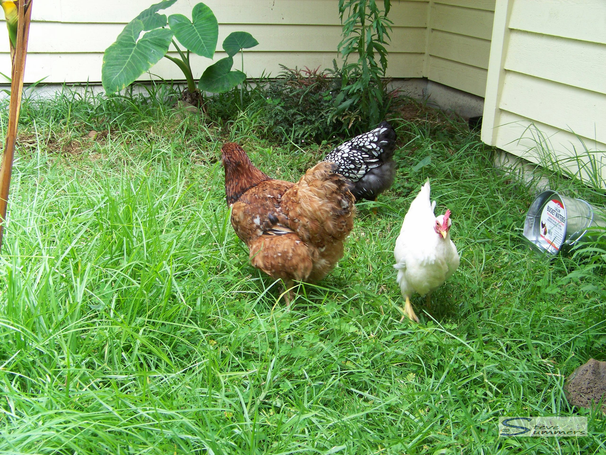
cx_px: 303
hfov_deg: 43.9
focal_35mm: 43
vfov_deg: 33.6
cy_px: 228
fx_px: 753
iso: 68
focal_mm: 6.75
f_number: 2.8
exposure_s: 1/125
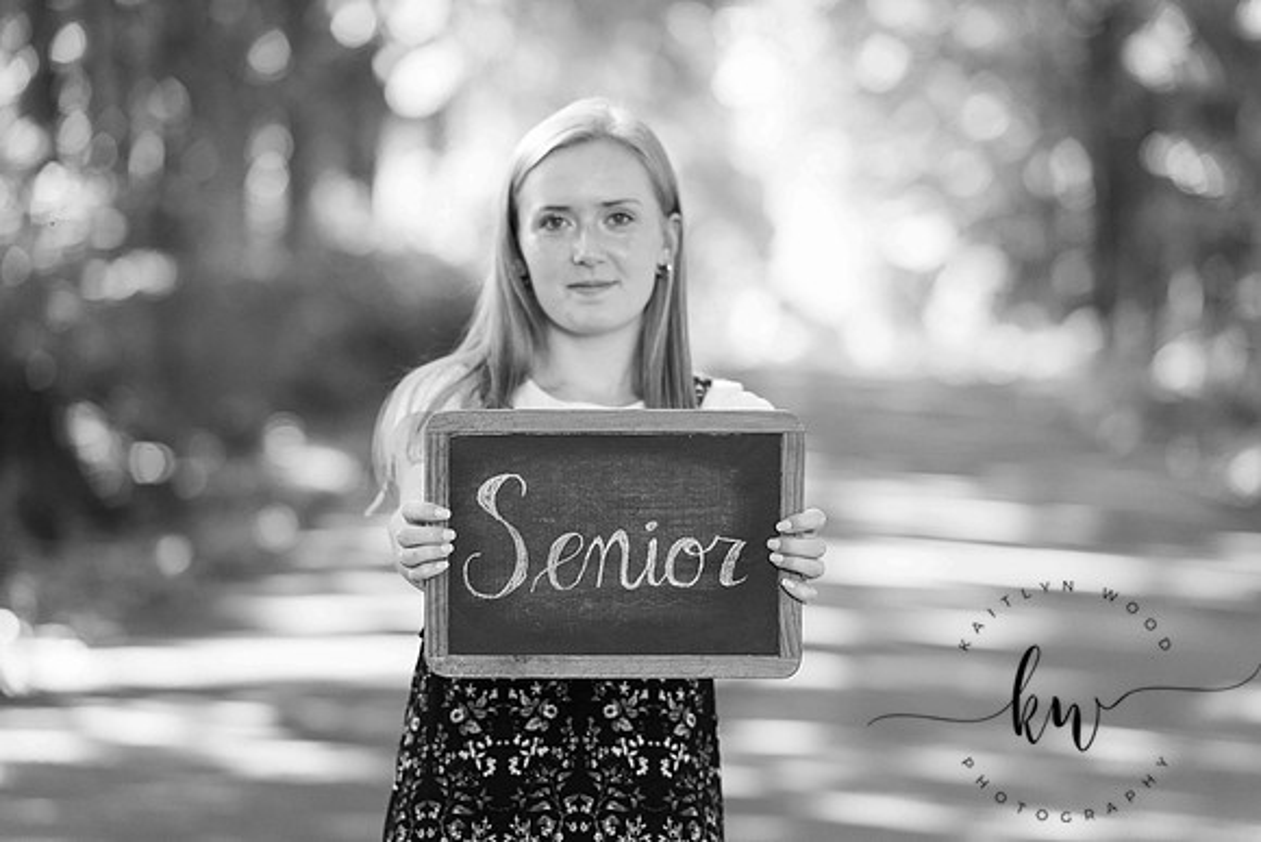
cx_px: 630
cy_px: 421
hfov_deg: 12.4
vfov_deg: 8.3
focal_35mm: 165
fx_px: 5781
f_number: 3.5
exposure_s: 1/200
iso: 640
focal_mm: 165
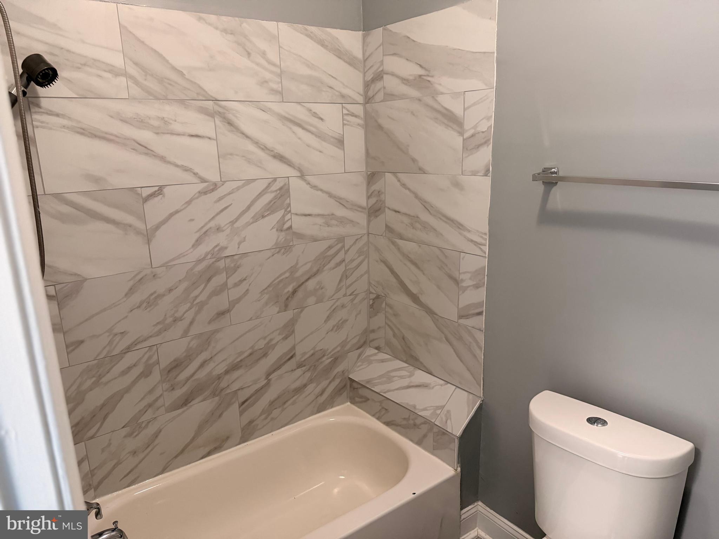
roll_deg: +2.2
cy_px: 270
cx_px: 360
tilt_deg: -13.5
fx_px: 498
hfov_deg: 71.6
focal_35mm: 24
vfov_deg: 56.8
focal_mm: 6.76
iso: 640
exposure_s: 1/60
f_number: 1.78
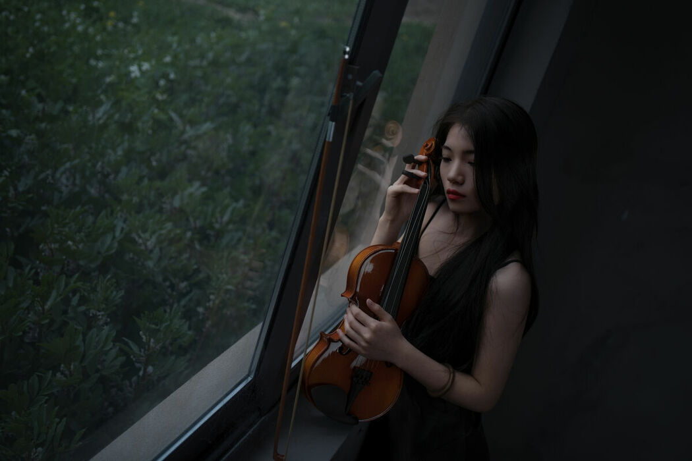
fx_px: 769
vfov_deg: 33.4
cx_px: 346
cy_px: 230
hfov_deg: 48.5
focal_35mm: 40
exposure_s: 1/100
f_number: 2.5
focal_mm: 40
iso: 125
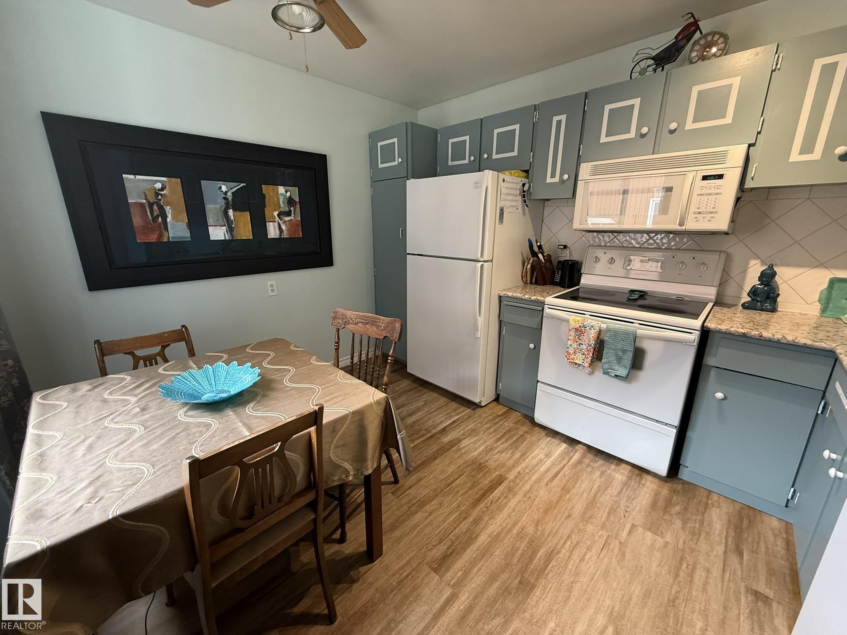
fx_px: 343
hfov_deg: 102.1
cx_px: 424
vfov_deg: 85.7
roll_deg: +0.5
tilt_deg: -15.0
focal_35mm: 14
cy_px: 318
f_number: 2.2
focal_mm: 2.22
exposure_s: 1/60
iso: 250
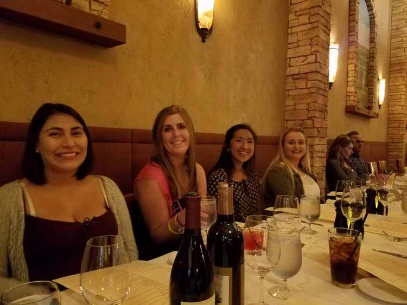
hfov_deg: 67.3
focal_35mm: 26
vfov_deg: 53.1
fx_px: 306
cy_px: 152
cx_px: 204
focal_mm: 4.2
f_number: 1.7
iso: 500
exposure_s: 1/10
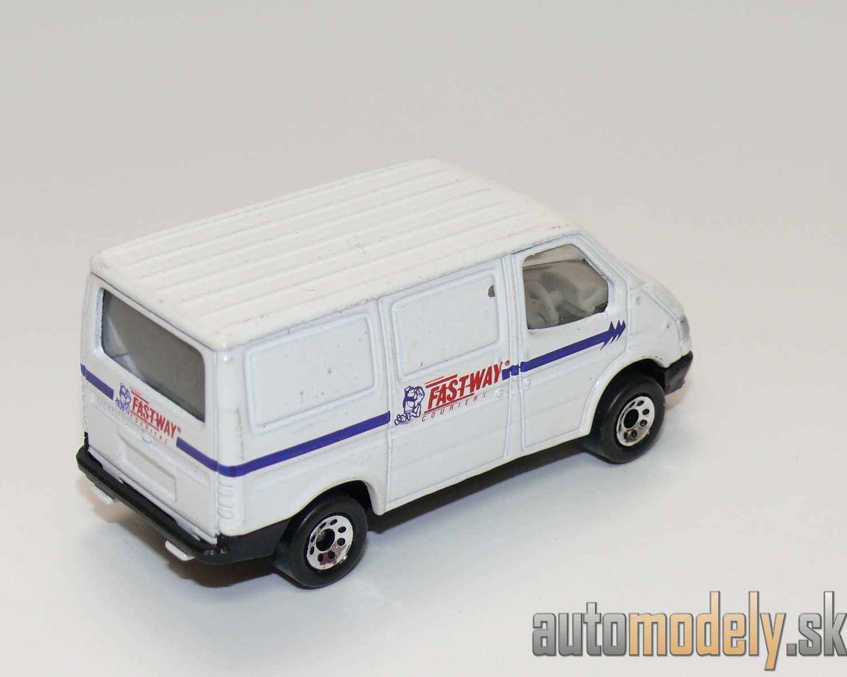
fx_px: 2281
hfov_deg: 21.0
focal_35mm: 91
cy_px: 337
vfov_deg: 16.9
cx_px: 402
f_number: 4
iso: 100
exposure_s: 1/30
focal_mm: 12.3
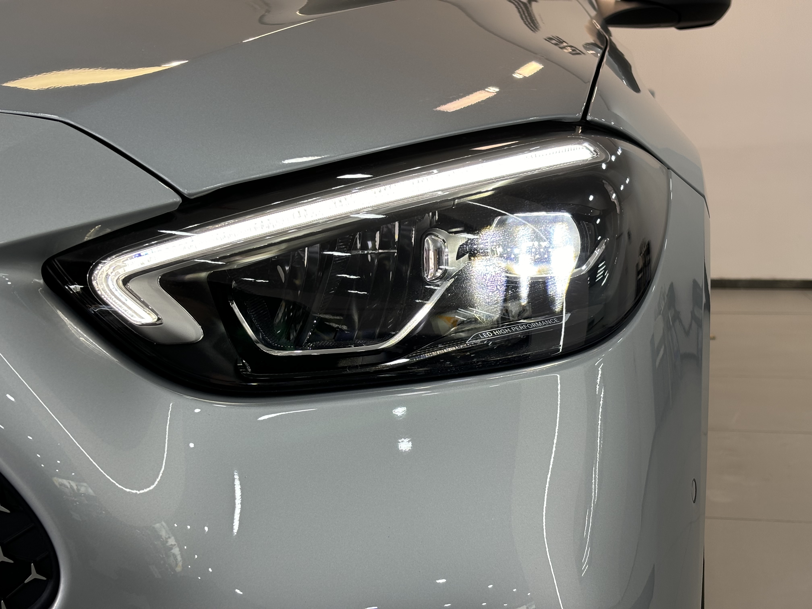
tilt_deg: -7.3
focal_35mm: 52
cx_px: 406
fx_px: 1220
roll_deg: +1.3
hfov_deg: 36.8
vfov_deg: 28.0
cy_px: 304
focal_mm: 5.96
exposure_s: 1/102
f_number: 1.6
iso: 32
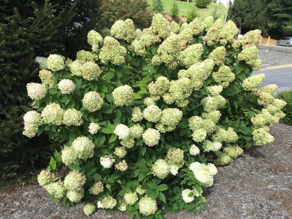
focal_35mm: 29
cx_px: 146
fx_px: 245
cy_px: 110
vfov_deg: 48.2
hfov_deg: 61.7
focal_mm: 4.15
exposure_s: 1/1163
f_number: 2.2
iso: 32
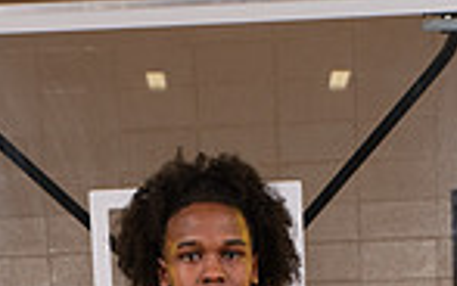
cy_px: 668
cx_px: 239
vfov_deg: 9.4
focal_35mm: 125
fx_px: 1557
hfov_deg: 16.7
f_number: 7.1
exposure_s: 1/320
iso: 320
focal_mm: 40
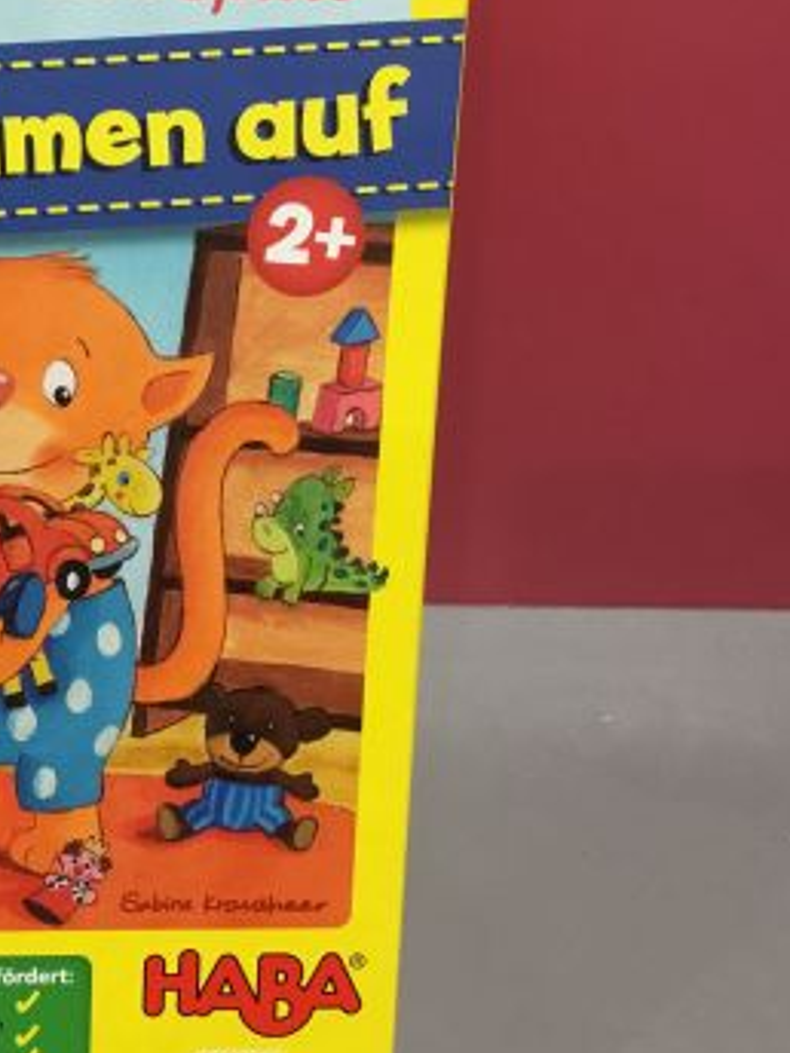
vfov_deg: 35.5
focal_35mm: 54
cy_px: 487
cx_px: 6
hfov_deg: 25.7
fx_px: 1643
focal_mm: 3.3
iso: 100
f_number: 2.4
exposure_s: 1/33
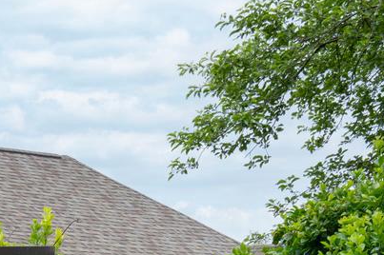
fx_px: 1897
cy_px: 579
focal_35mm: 178
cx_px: -354
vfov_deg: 7.3
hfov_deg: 10.7
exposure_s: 1/250
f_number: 7.1
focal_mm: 35
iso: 320
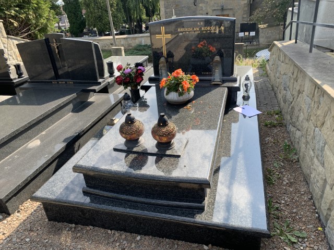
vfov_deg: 53.1
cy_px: 125
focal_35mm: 26
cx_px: 167
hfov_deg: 67.3
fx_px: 251
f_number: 1.8
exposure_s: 1/643
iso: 25
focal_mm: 4.25
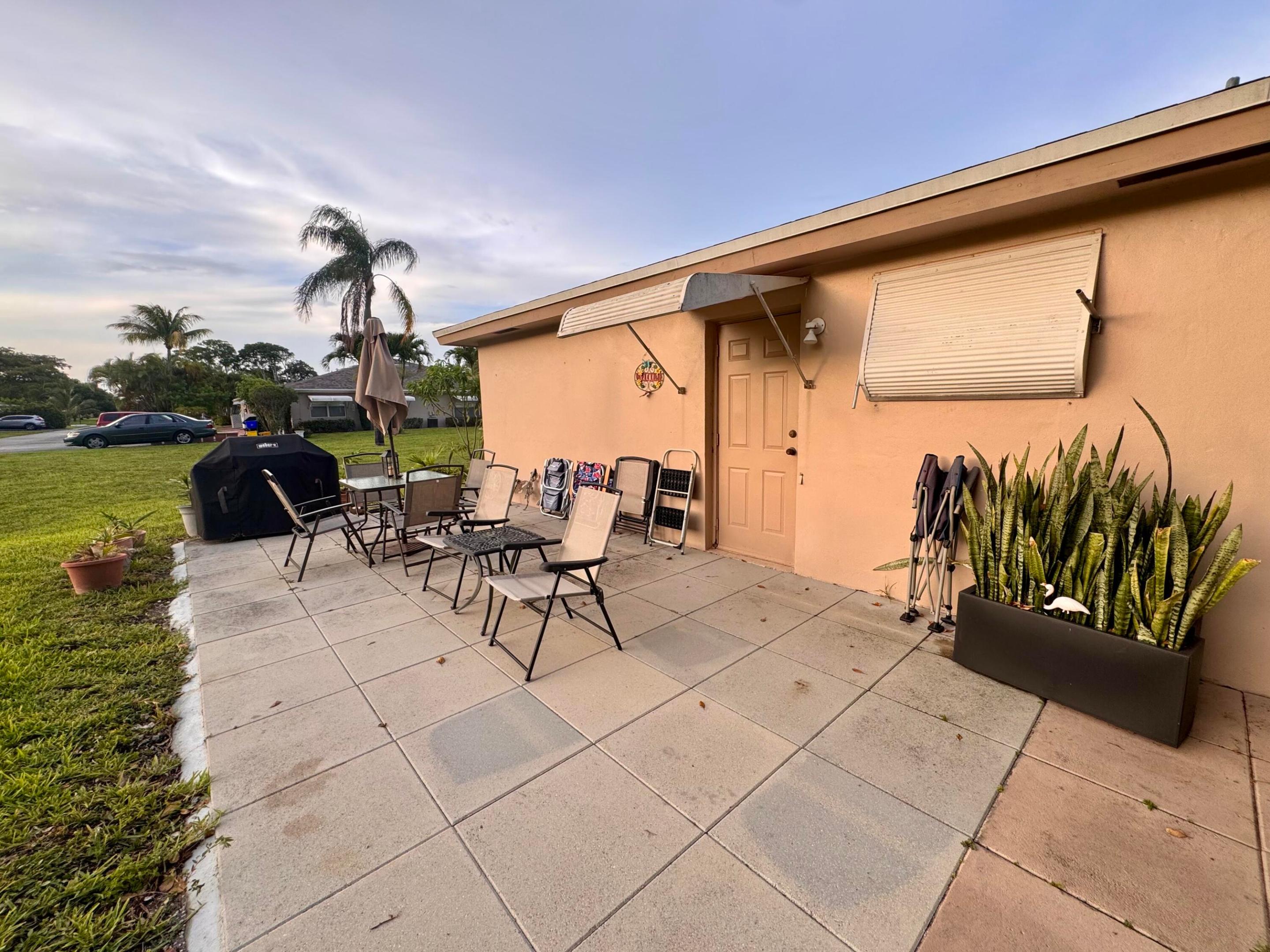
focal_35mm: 14
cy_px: 476
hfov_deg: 102.1
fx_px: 514
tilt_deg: -8.9
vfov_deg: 85.7
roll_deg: +0.7
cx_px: 635
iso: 40
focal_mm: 2.22
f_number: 2.2
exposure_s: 1/251
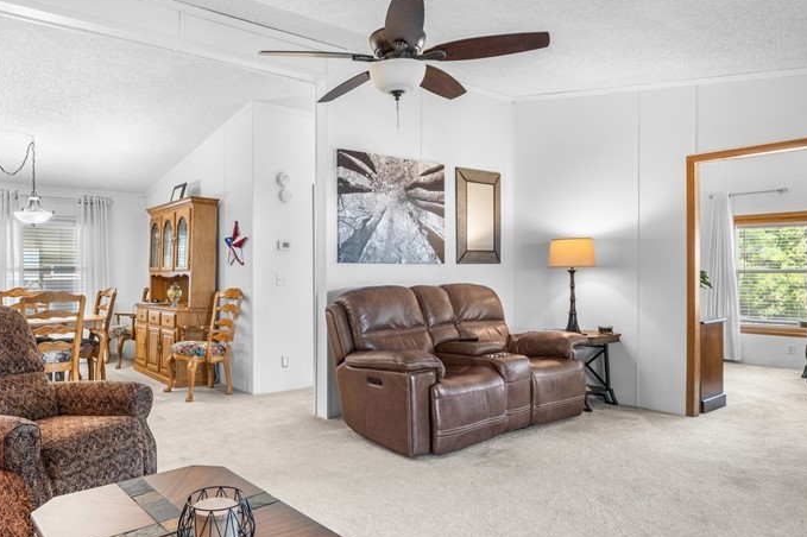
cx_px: 308
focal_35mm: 24
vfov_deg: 53.0
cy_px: 288
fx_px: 538
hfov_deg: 72.7
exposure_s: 1/1.67
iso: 250
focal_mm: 15
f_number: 9
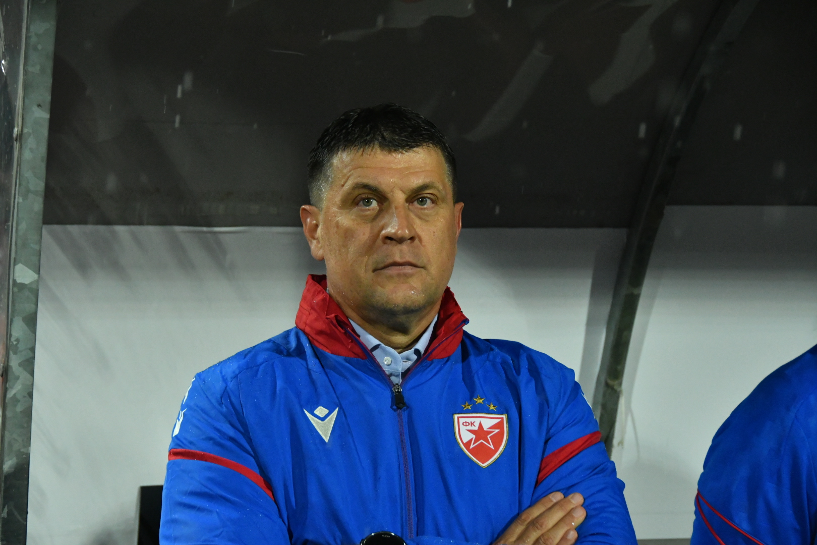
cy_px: 272
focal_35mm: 120
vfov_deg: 11.4
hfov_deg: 17.1
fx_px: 2723
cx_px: 408
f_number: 5
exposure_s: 1/500
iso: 3200
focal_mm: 80
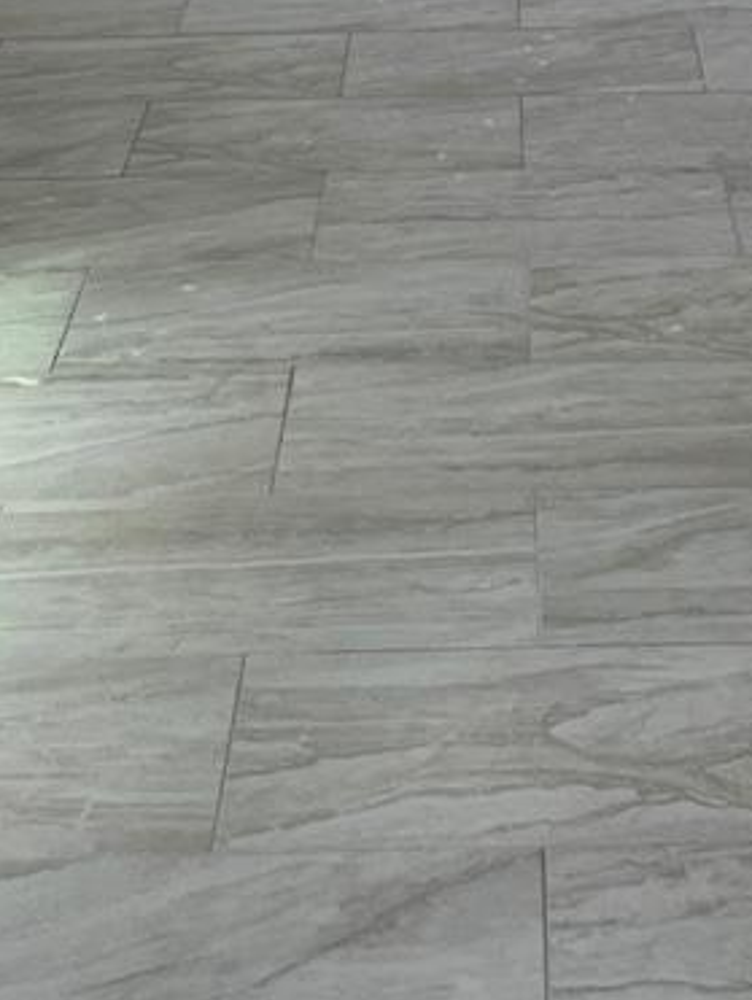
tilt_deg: -10.4
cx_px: 647
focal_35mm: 84
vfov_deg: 20.4
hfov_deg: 17.4
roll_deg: +0.0
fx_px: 2429
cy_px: -442
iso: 50
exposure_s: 1/121
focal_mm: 4.2
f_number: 1.6
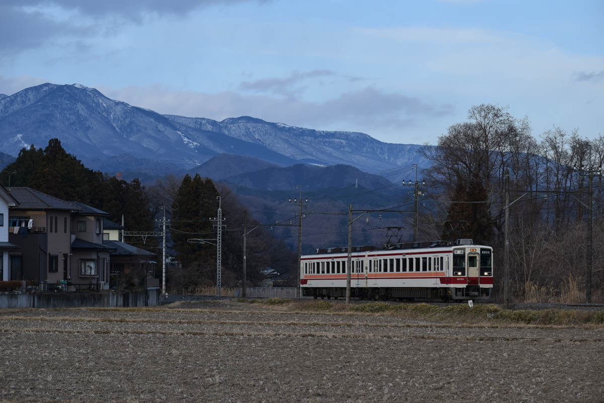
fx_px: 2065
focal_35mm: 123
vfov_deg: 11.2
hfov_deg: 16.6
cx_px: 302
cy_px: 202
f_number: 6.3
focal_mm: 82
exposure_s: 1/500
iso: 200
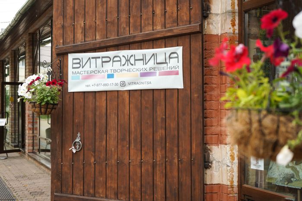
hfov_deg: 30.5
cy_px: 100
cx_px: 151
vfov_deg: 20.6
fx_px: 554
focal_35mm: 66
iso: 100
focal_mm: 66
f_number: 5.6
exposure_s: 1/80
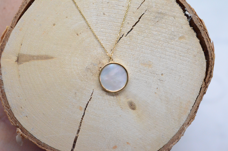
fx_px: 379
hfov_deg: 33.5
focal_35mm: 60
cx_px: 114
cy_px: 76
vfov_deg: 22.5
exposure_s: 1/2500
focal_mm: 40
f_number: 6.3
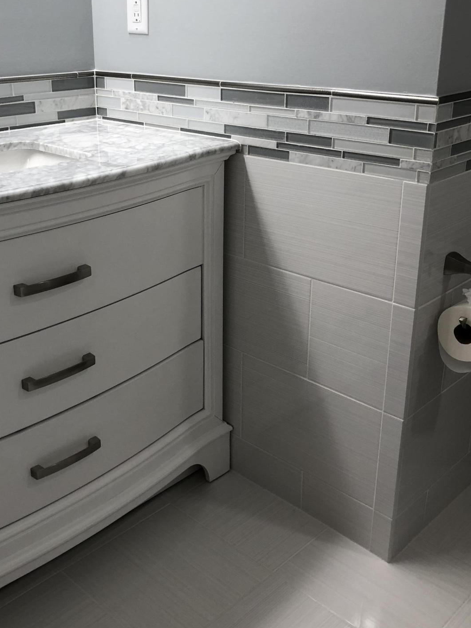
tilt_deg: -18.9
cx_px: 180
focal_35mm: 41
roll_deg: +1.0
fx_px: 744
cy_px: 275
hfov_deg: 35.0
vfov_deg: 45.7
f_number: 1.8
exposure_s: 1/40
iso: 25
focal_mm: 3.99
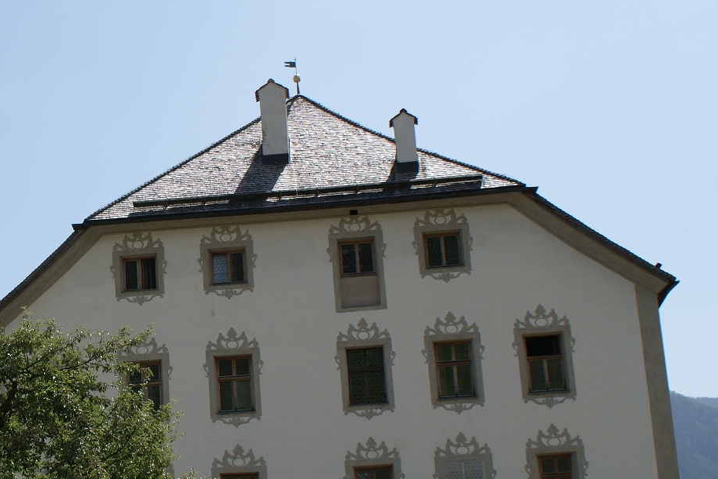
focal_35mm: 63
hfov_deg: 30.4
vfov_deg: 21.5
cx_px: 61
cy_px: 316
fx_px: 1257
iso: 100
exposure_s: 1/640
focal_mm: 20
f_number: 5.6
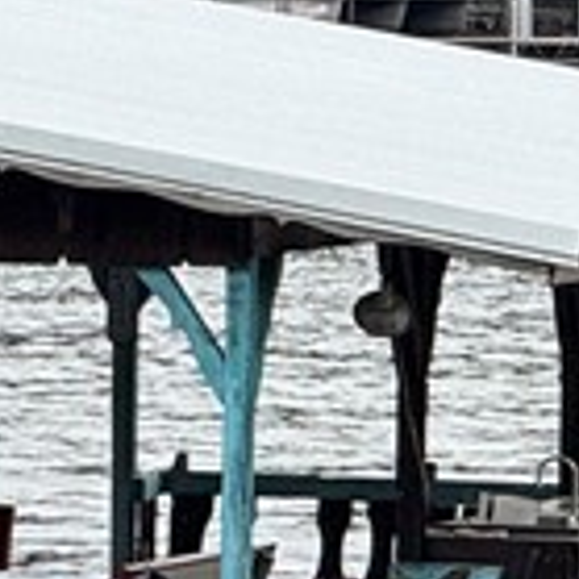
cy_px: 629
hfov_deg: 2.2
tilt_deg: -3.5
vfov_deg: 2.2
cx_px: -746
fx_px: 14761
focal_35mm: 780
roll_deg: -0.6
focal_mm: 15.66
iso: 50
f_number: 2.8
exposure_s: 1/235
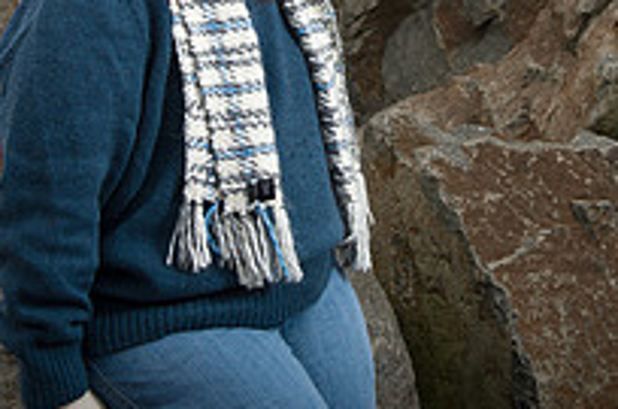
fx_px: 1952
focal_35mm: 114
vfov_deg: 11.5
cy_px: -170
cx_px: 367
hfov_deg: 18.0
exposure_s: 1/200
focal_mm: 40
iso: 100
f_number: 5.6
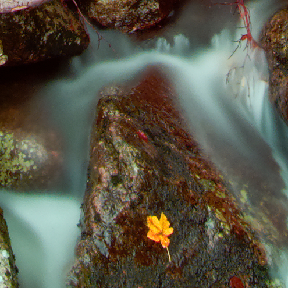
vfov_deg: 5.8
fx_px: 2513
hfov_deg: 6.5
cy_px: -761
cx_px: -9
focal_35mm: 267
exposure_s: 25
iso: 100
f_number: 4.5
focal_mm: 8.8
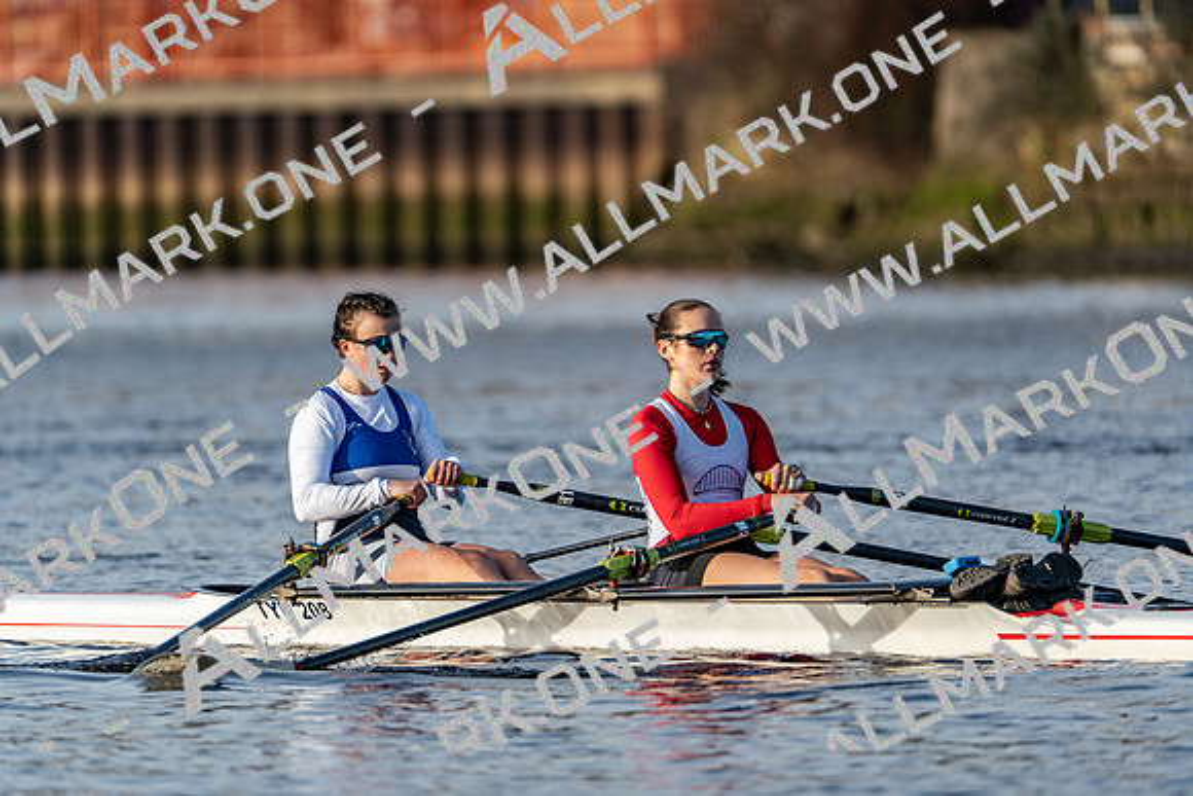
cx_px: 596
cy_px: 398
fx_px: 19887
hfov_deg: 3.4
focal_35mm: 600
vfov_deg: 2.3
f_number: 6.3
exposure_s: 1/2000
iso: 640
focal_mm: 600
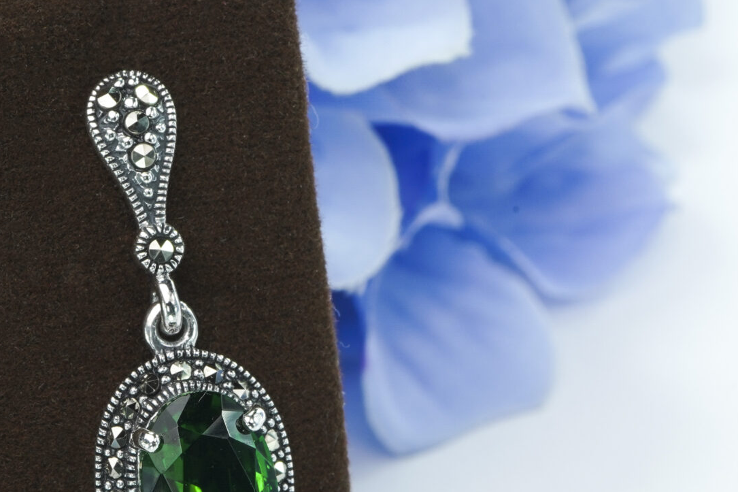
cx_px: 128
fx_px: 2418
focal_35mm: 118
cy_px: 345
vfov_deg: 11.6
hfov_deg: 17.2
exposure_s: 1/13
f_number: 16
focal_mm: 50
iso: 250
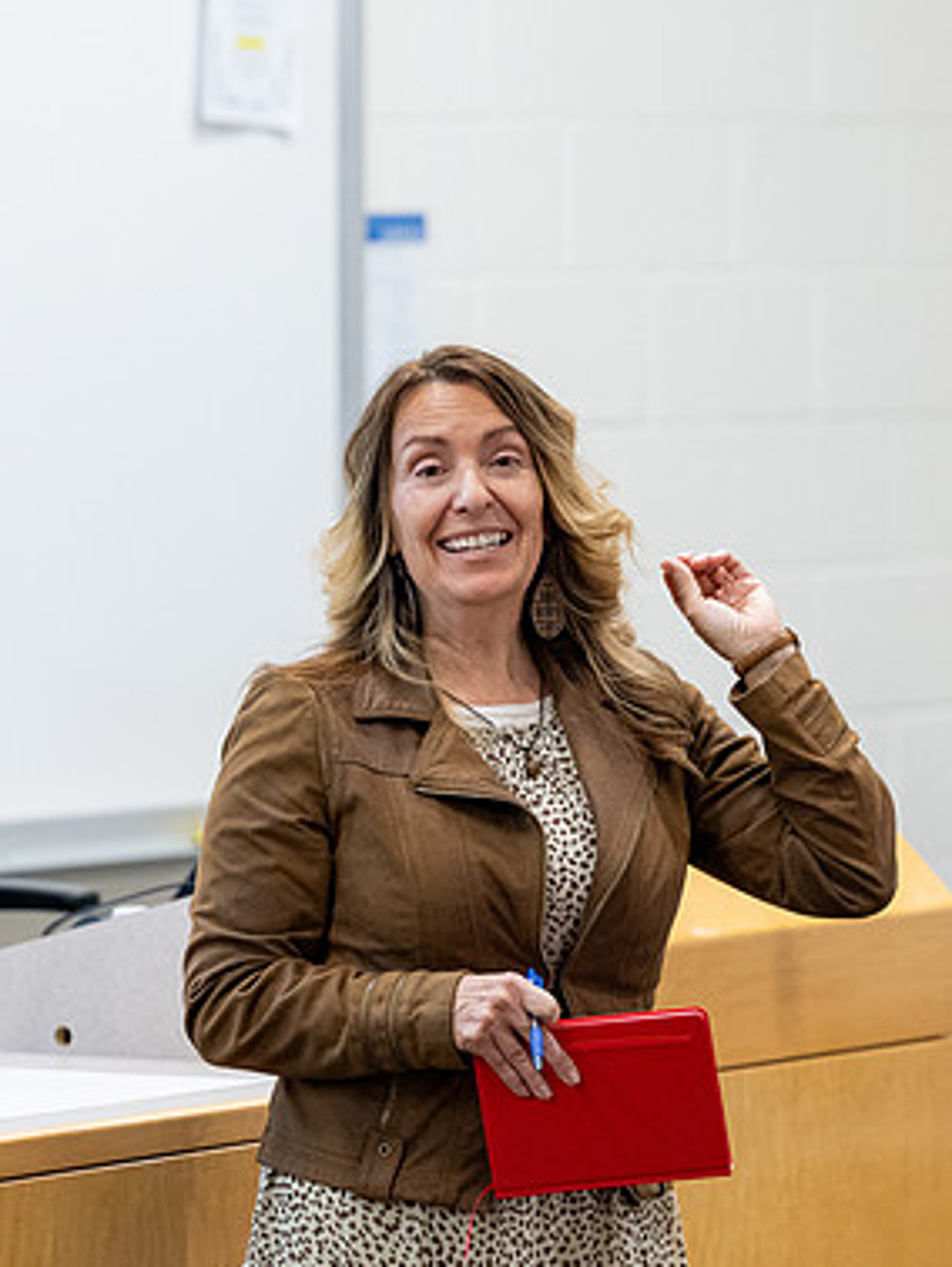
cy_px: 550
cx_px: 606
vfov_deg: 6.9
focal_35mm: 285
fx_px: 10439
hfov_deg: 5.2
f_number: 3.2
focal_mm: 135
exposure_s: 1/200
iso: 1250
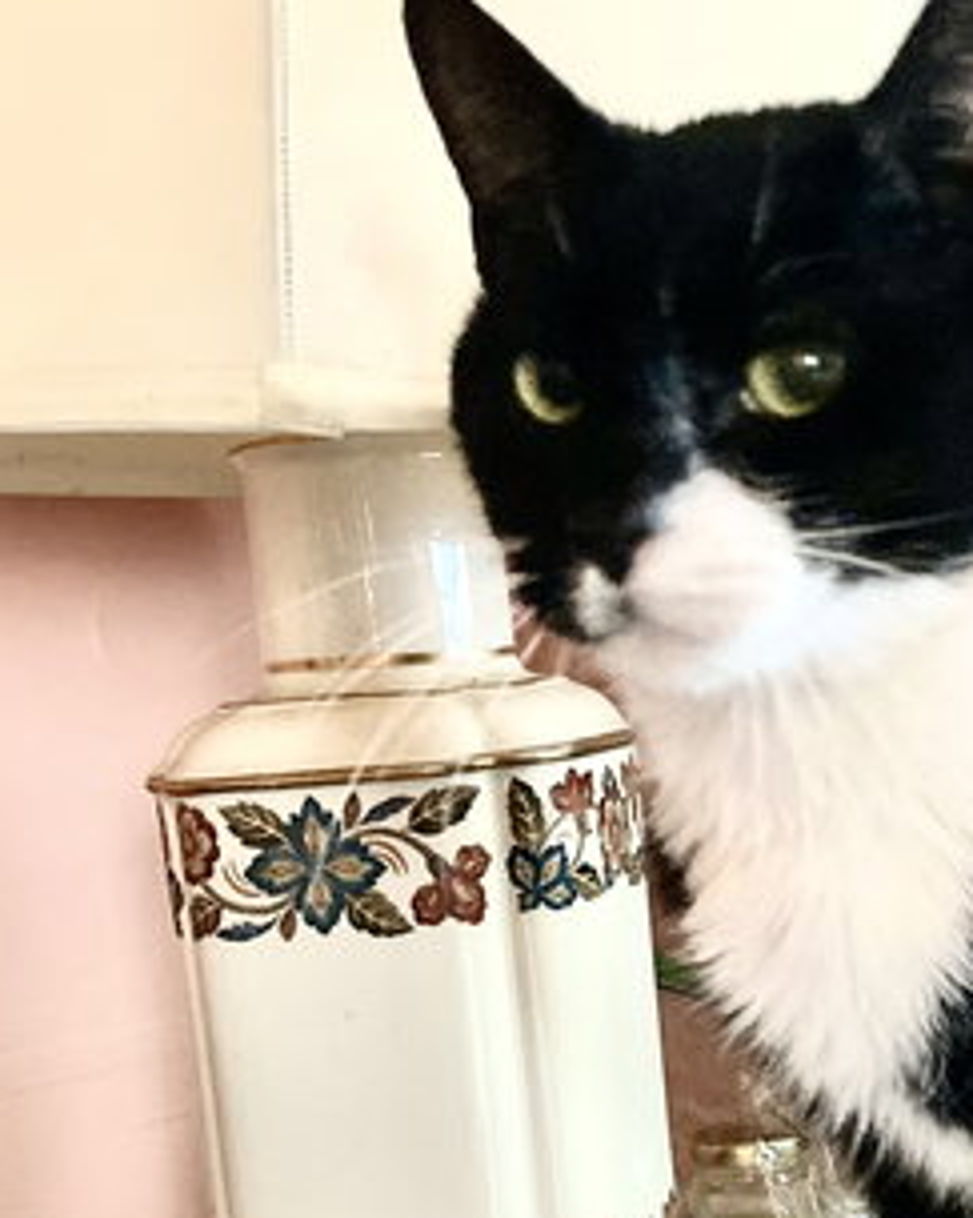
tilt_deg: -6.0
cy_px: 916
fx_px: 2161
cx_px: 833
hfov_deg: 24.8
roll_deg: +4.9
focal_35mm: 60
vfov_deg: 30.9
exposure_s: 1/20
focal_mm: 3.99
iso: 640
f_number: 1.8
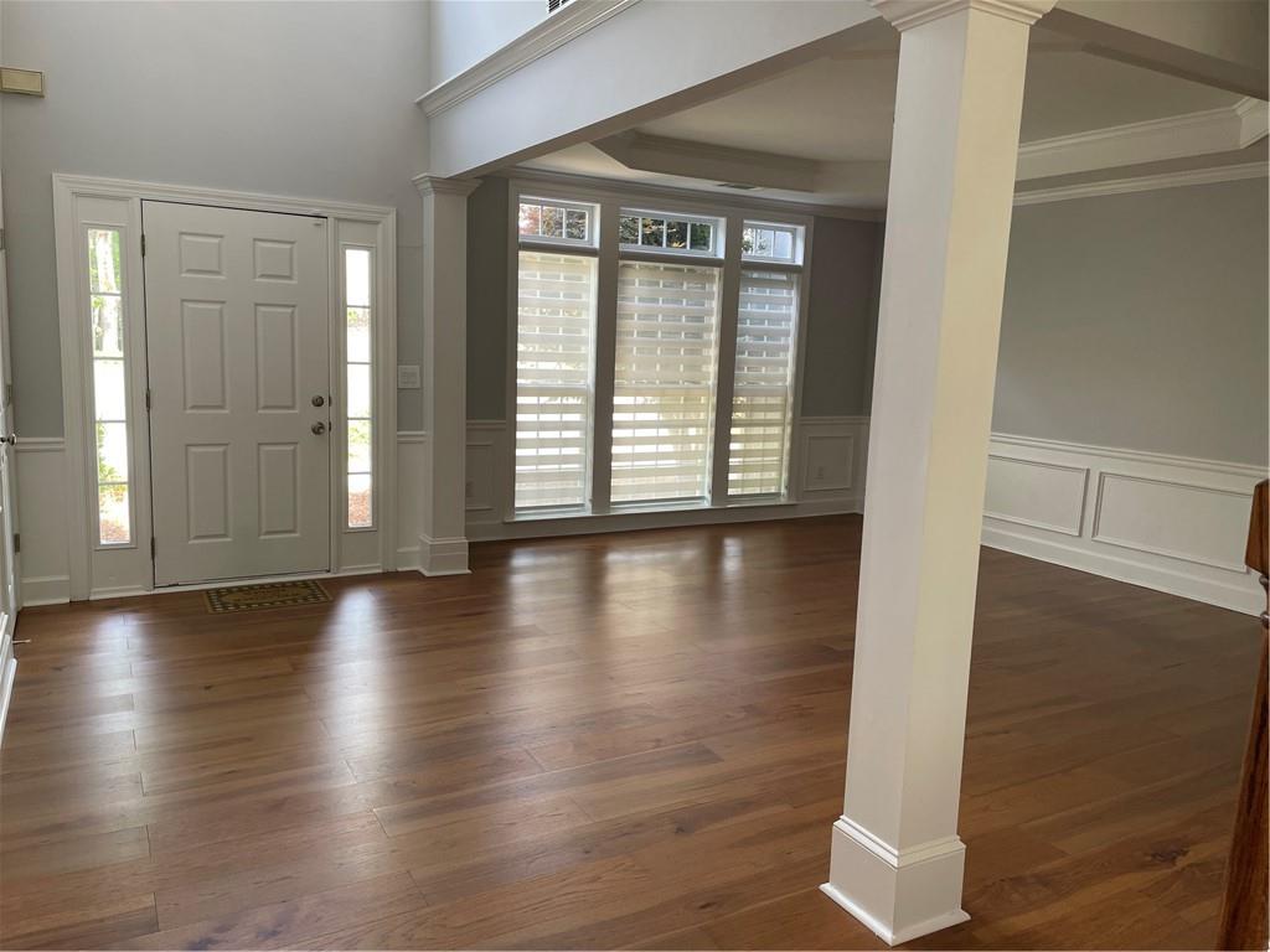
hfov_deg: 67.3
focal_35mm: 26
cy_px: 476
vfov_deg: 53.1
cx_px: 635
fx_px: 954
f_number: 1.6
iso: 100
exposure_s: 1/121
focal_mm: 4.2
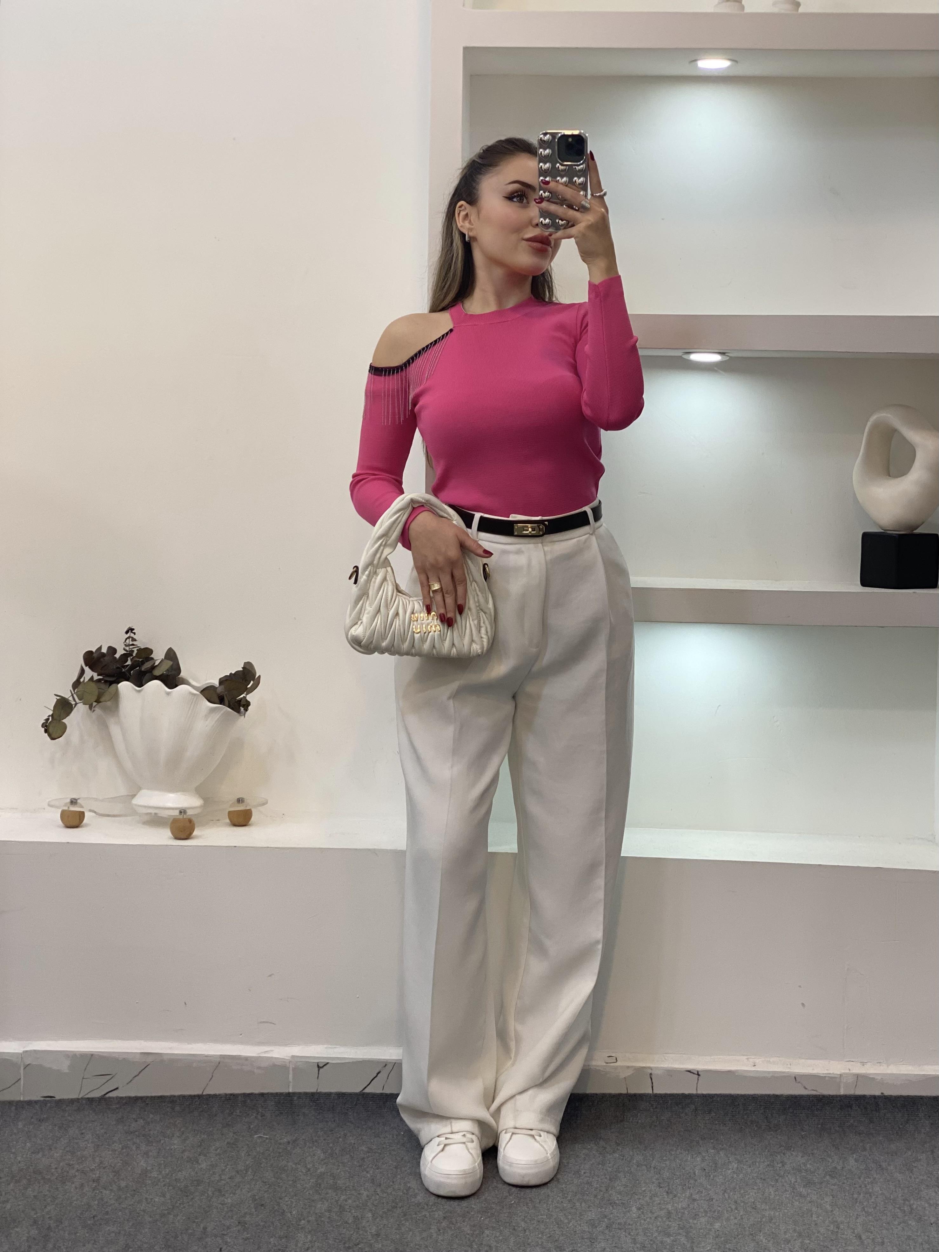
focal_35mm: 52
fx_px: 1881
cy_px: 626
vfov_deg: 36.8
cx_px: 470
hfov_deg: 28.0
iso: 64
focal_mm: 6
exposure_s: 1/100
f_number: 2
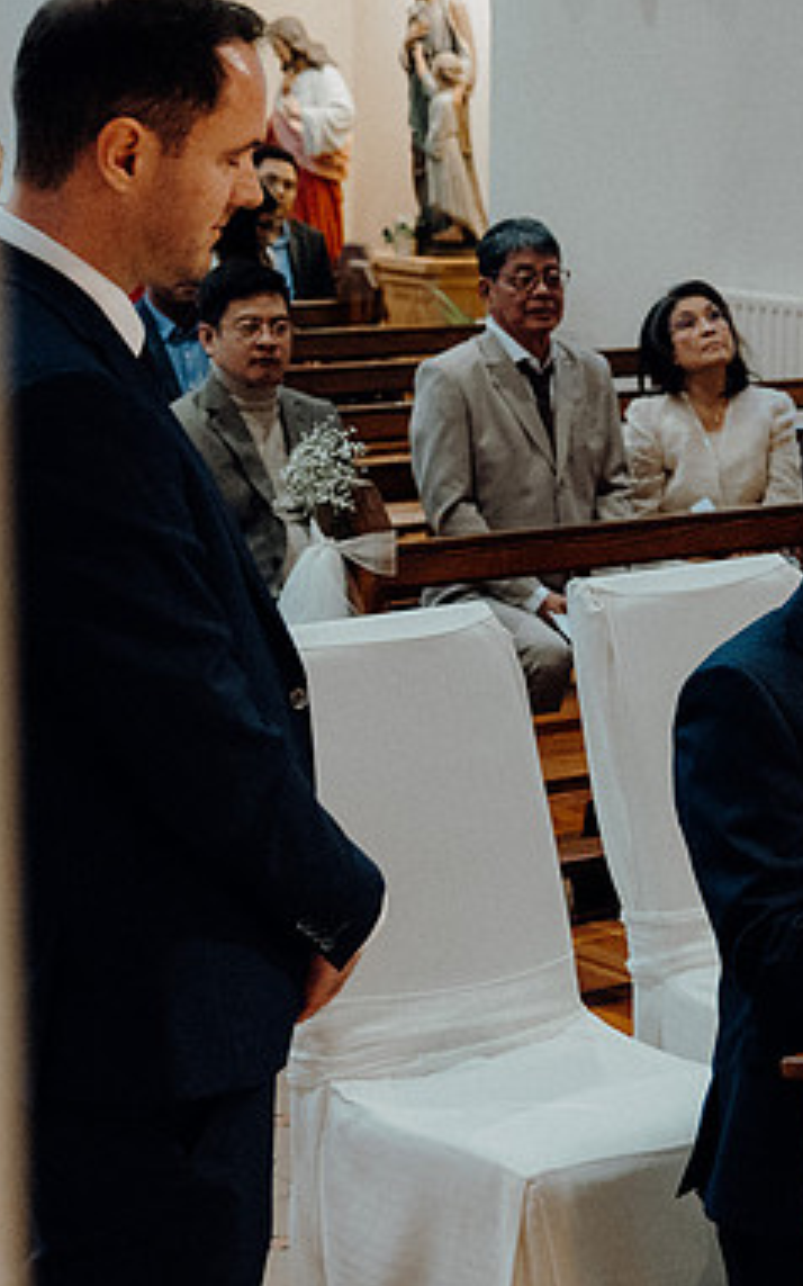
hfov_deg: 14.1
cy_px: 646
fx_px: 3153
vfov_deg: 23.0
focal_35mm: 90
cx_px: 965
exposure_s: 1/160
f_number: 3.5
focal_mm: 39
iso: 3200
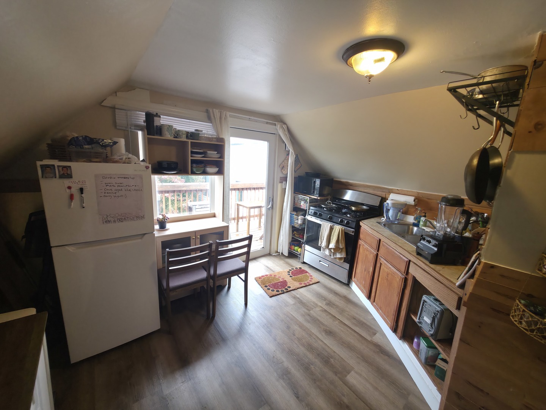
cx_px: 273
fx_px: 205
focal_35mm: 13
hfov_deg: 106.2
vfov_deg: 89.9
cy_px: 205
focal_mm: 2.2
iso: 100
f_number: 1.9
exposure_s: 1/60
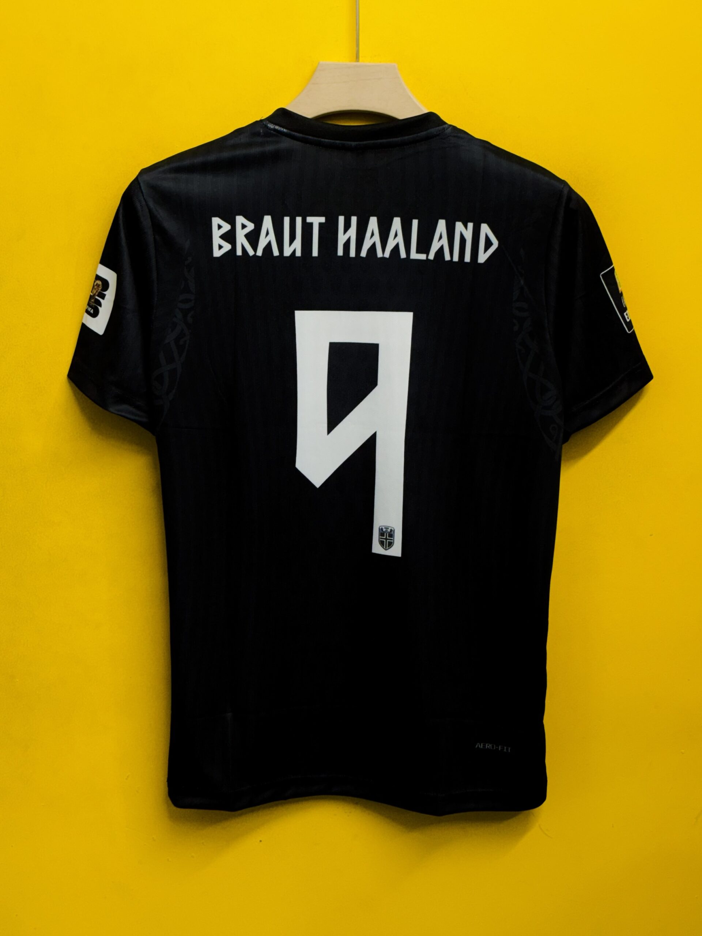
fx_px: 1406
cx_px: 351
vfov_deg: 36.8
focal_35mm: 52
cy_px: 468
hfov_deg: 28.0
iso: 32
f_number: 1.6
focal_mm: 5.96
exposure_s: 1/100
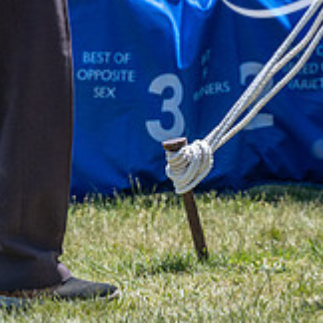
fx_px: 5088
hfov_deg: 3.6
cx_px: 502
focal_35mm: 482
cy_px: 53
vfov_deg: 3.6
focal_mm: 158
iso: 1250
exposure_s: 1/1600
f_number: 7.1
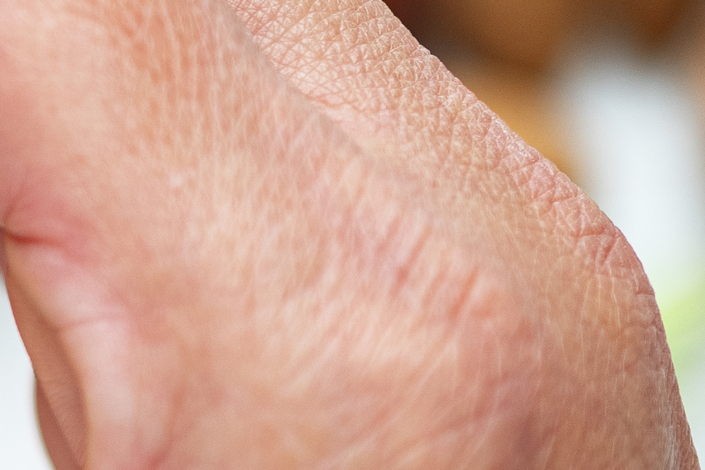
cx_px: -1447
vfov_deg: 4.8
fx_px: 5562
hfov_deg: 6.6
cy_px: 462
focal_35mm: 284
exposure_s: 1/100
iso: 100
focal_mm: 40
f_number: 2.8
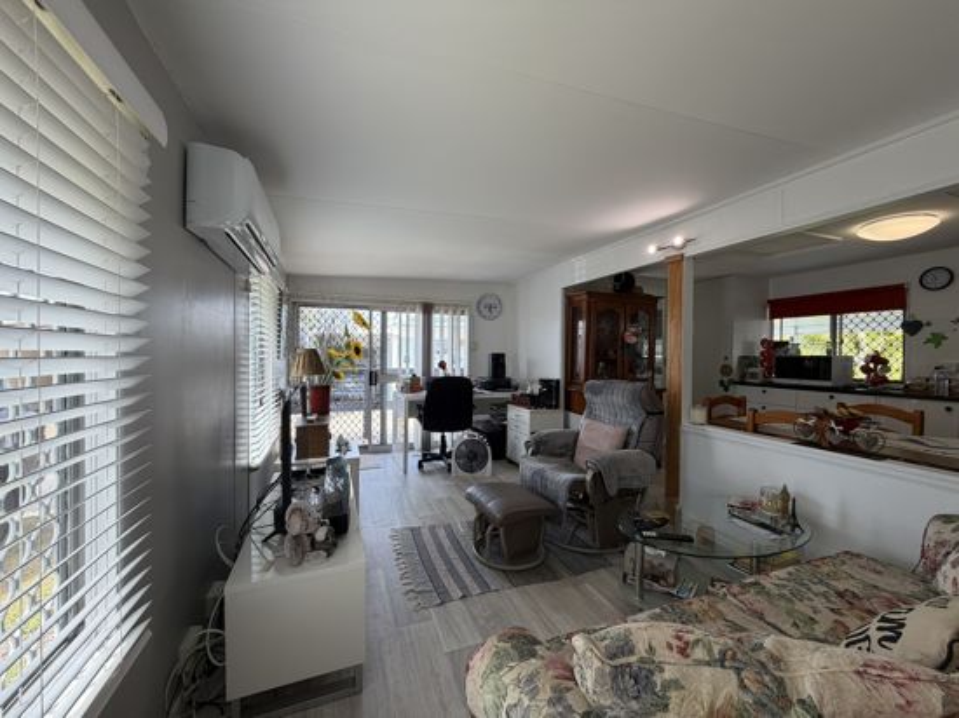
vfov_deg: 85.6
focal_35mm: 14
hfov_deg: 102.1
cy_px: 359
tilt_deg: -0.9
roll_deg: +0.2
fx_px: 388
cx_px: 480
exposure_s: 1/100
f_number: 2.2
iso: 64
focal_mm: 2.22
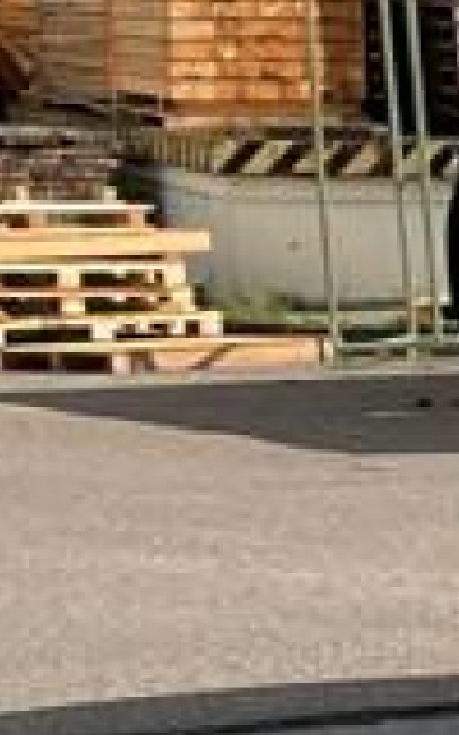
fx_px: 3946
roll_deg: -2.0
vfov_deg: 10.5
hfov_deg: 5.3
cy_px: 752
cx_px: 2275
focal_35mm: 197
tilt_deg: -10.7
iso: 16
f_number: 1.8
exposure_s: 1/2058
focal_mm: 3
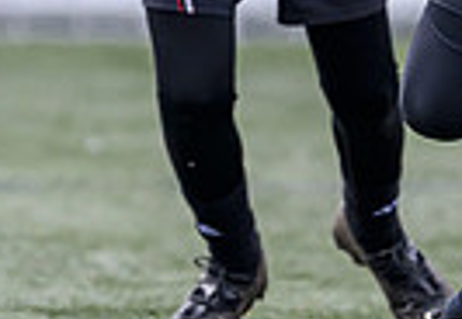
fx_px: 38623
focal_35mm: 2975
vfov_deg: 0.5
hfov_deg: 0.7
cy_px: 82
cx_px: 673
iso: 500
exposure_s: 1/1600
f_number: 3.5
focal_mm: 400
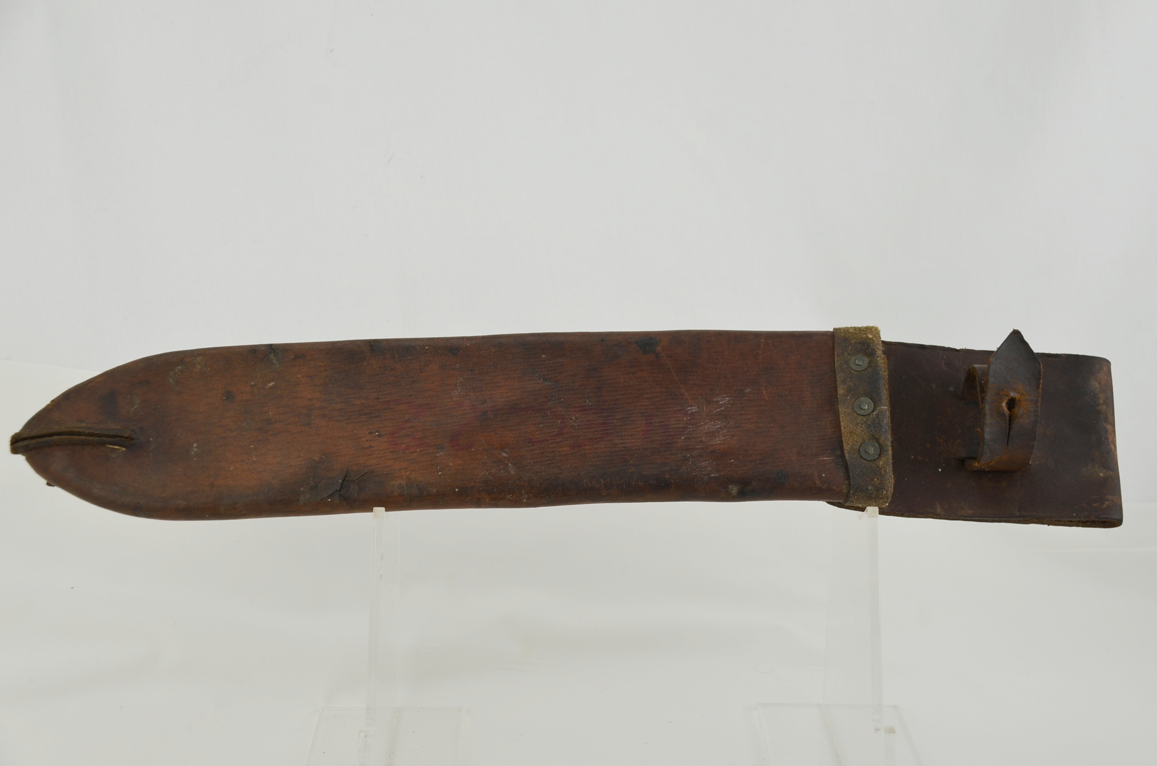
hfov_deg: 37.9
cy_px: 383
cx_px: 578
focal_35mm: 52
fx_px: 1684
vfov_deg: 25.6
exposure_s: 1/125
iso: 360
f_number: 5.6
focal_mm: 35
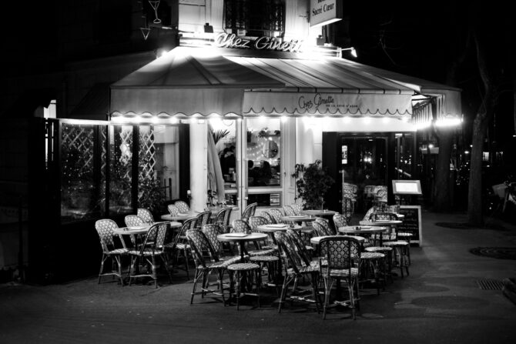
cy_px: 172
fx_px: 588
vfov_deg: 32.6
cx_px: 258
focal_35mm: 41
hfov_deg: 47.4
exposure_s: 1/30
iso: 800
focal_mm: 27
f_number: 3.2
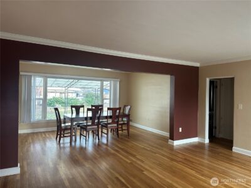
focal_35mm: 24
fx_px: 174
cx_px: 126
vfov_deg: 56.8
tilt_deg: -0.1
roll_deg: -1.2
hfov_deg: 71.6
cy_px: 94
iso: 125
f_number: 1.78
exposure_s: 1/120
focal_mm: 6.86
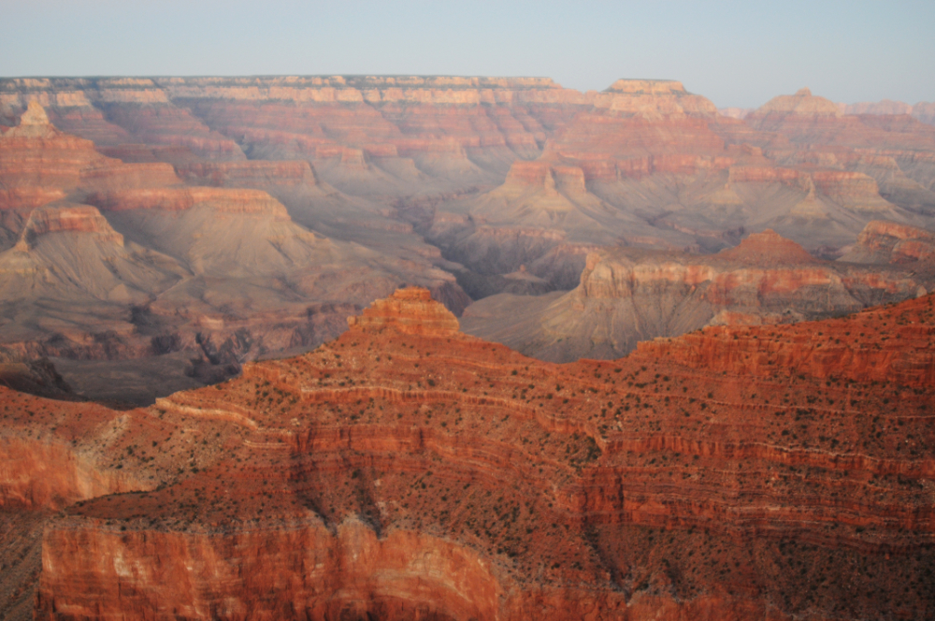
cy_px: 310
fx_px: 1089
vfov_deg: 31.8
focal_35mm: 42
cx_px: 468
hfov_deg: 46.5
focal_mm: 28
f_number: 3.5
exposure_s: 1/30
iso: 640
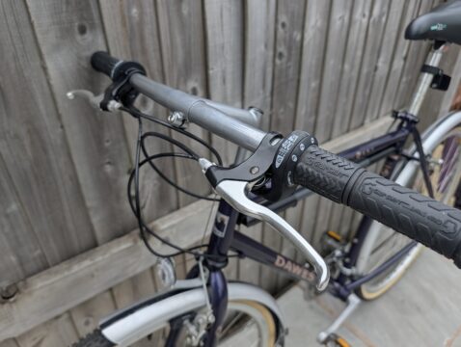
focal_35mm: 24
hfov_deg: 71.5
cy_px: 174
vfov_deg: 56.9
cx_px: 230
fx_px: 320
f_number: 1.68
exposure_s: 1/641
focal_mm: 6.9
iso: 21
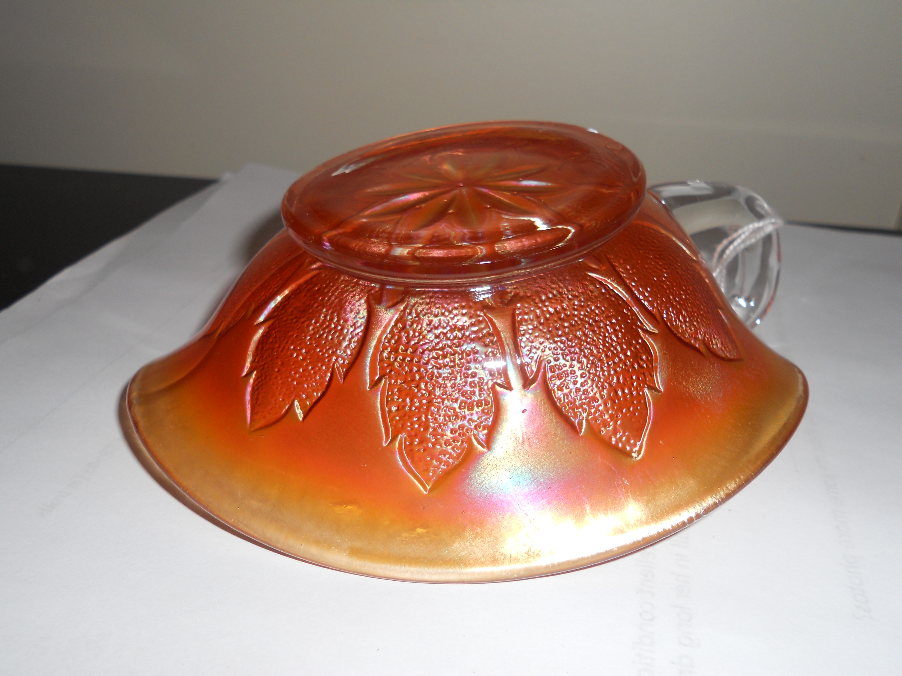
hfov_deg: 56.8
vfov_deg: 44.2
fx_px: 834
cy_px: 338
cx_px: 451
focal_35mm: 32
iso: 80
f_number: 8.8
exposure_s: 1/25
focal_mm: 5.8
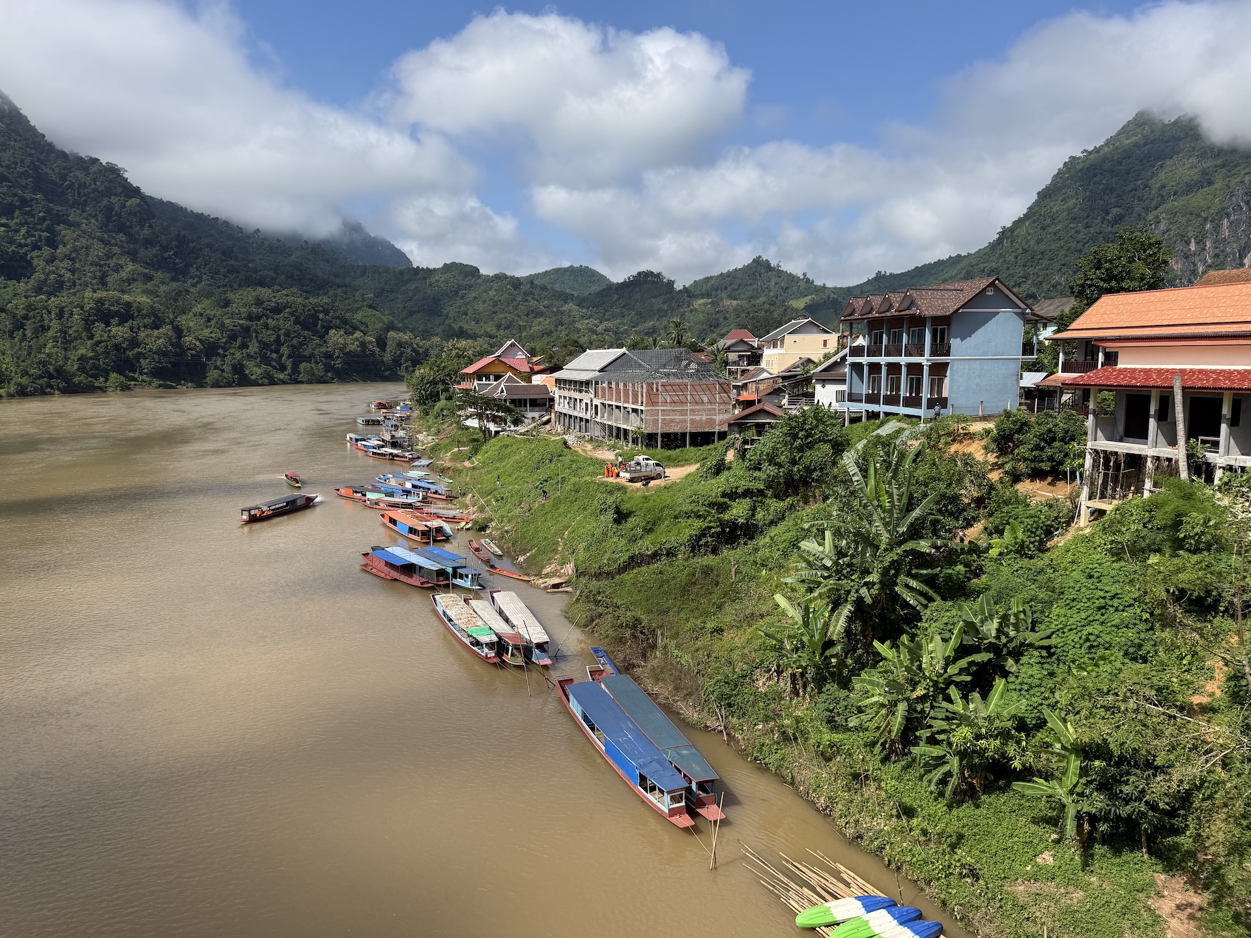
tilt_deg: -7.3
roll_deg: -0.3
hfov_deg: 71.6
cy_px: 469
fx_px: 867
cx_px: 626
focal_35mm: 24
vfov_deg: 56.8
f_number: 1.78
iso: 80
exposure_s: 1/4673
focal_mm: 6.76
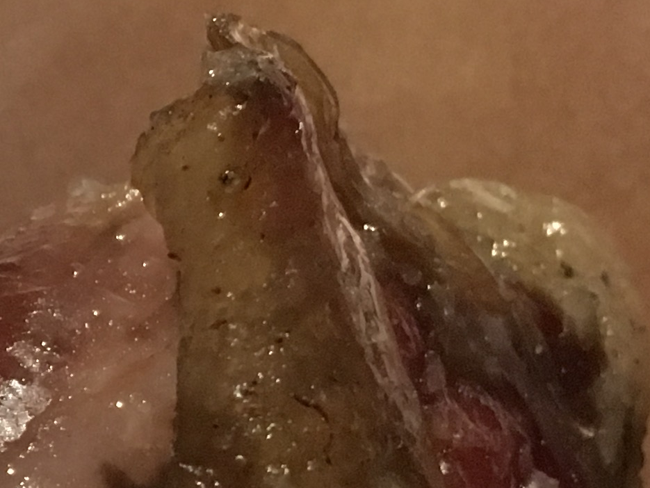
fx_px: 2348
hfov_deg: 14.0
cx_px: -512
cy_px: 515
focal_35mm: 125
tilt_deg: -44.4
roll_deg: -2.3
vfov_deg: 11.7
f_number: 2.2
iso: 400
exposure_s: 1/15
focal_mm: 4.15
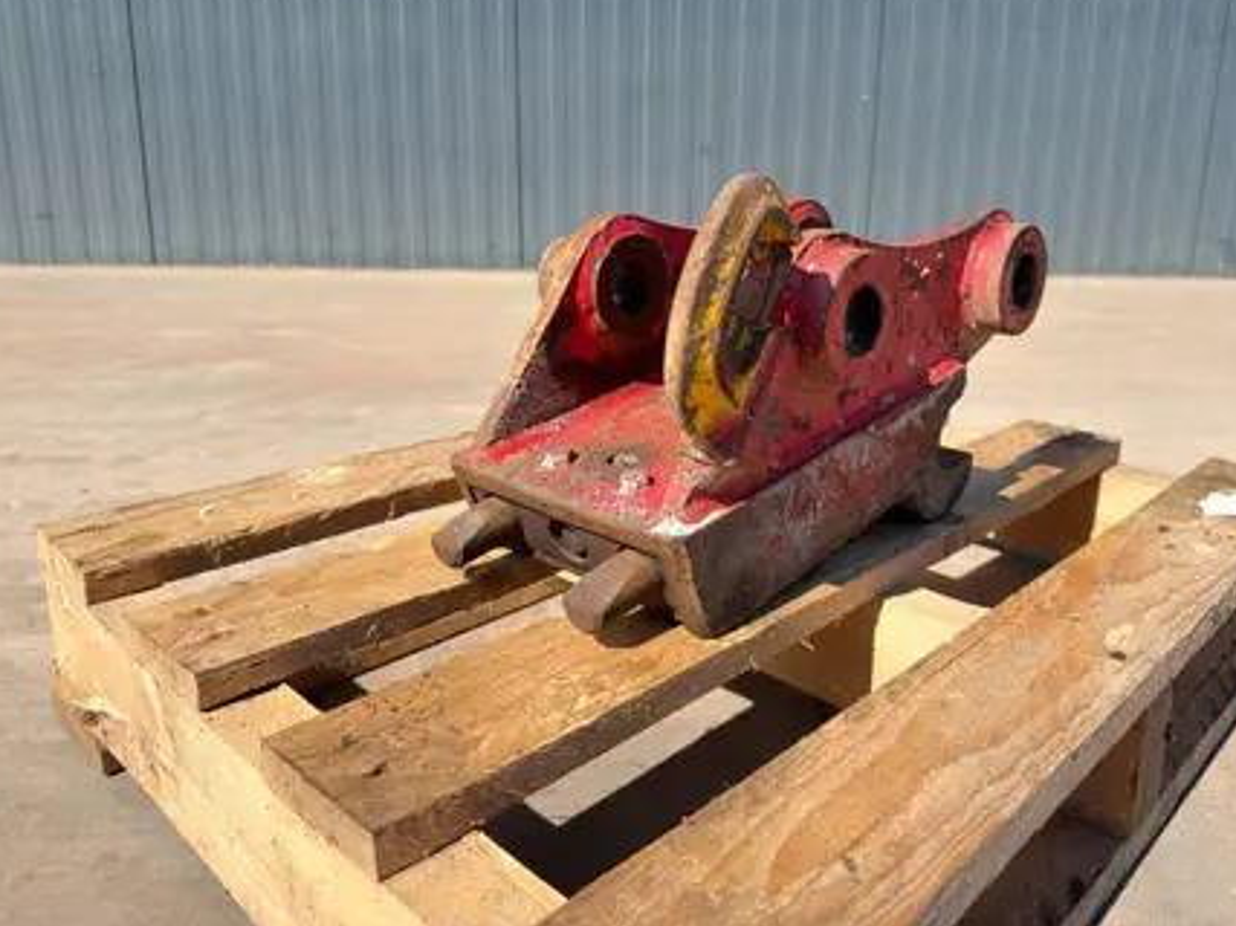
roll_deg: -1.0
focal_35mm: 27
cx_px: 663
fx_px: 964
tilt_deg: -13.1
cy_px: 408
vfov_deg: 51.2
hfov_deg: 65.3
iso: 80
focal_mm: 6.76
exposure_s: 1/2262
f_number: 1.78
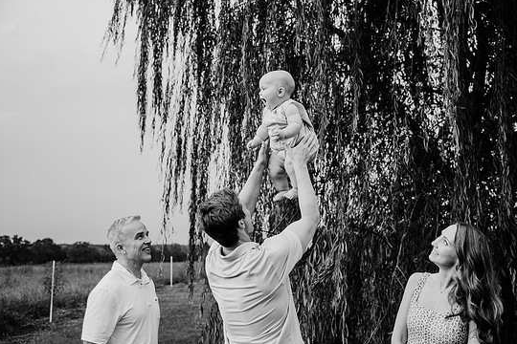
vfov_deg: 31.2
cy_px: 165
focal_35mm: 43
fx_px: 617
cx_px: 274
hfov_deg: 45.4
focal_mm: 40
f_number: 4
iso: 320
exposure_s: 1/400
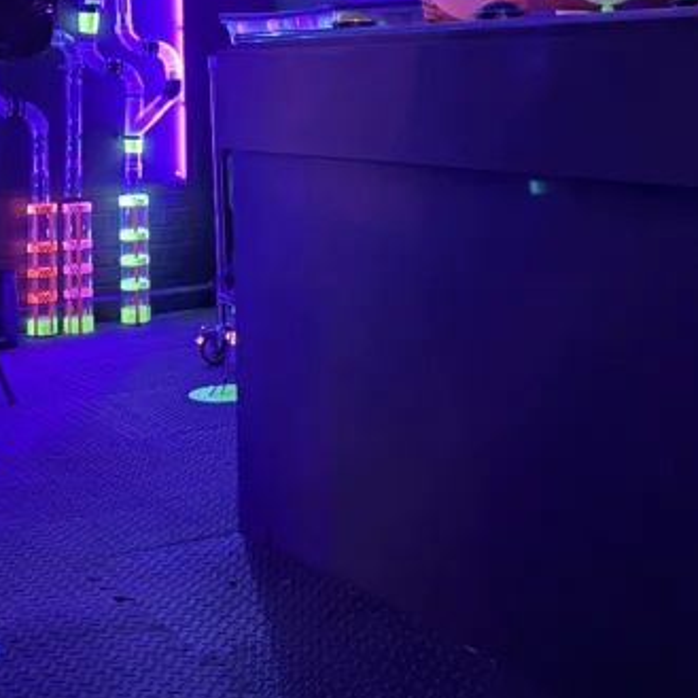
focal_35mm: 66
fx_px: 1506
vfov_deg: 24.9
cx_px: 354
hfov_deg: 26.1
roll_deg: +2.3
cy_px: 0
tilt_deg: +2.8
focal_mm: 6.76
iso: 1600
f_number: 1.78
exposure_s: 1/24
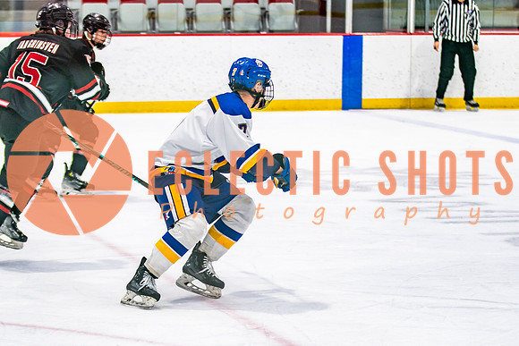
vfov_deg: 8.6
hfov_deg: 12.9
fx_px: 2299
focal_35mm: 159
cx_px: 212
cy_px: 209
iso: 320
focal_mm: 85
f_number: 2.8
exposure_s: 1/640
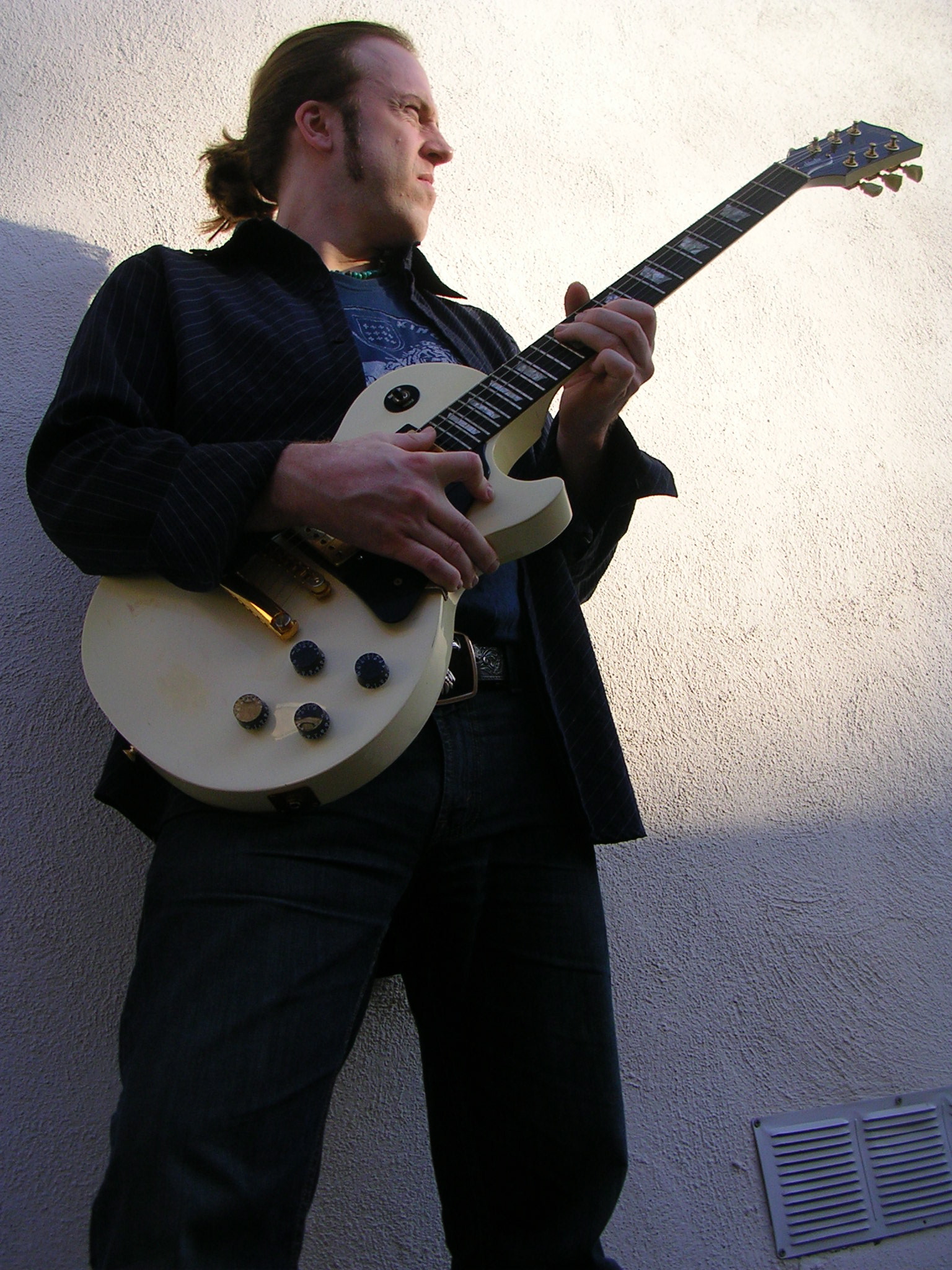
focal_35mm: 38
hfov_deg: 37.7
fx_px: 1393
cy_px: 635
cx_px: 476
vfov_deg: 49.0
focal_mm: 5.8
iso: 50
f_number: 2.8
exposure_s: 1/377
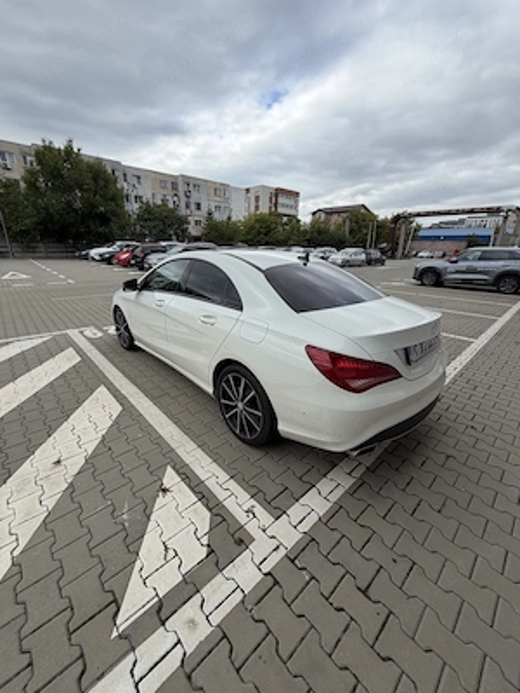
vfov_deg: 102.1
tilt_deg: -18.8
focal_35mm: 14
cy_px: 346
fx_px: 280
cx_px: 260
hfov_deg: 85.7
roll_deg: -1.8
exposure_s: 1/770
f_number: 2.2
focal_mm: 2.22
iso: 32
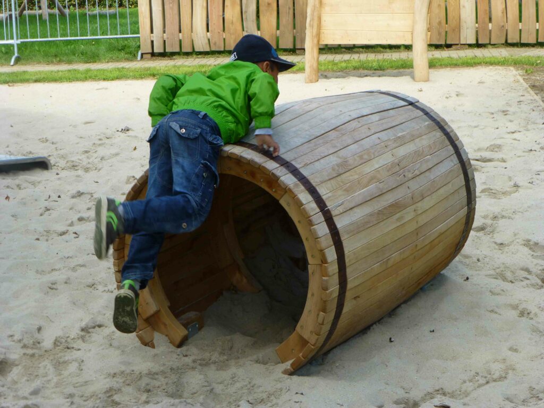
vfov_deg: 17.4
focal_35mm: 85
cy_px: 204
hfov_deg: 23.0
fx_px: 1336
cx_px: 272
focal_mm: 15.1
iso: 100
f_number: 5.2
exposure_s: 1/125
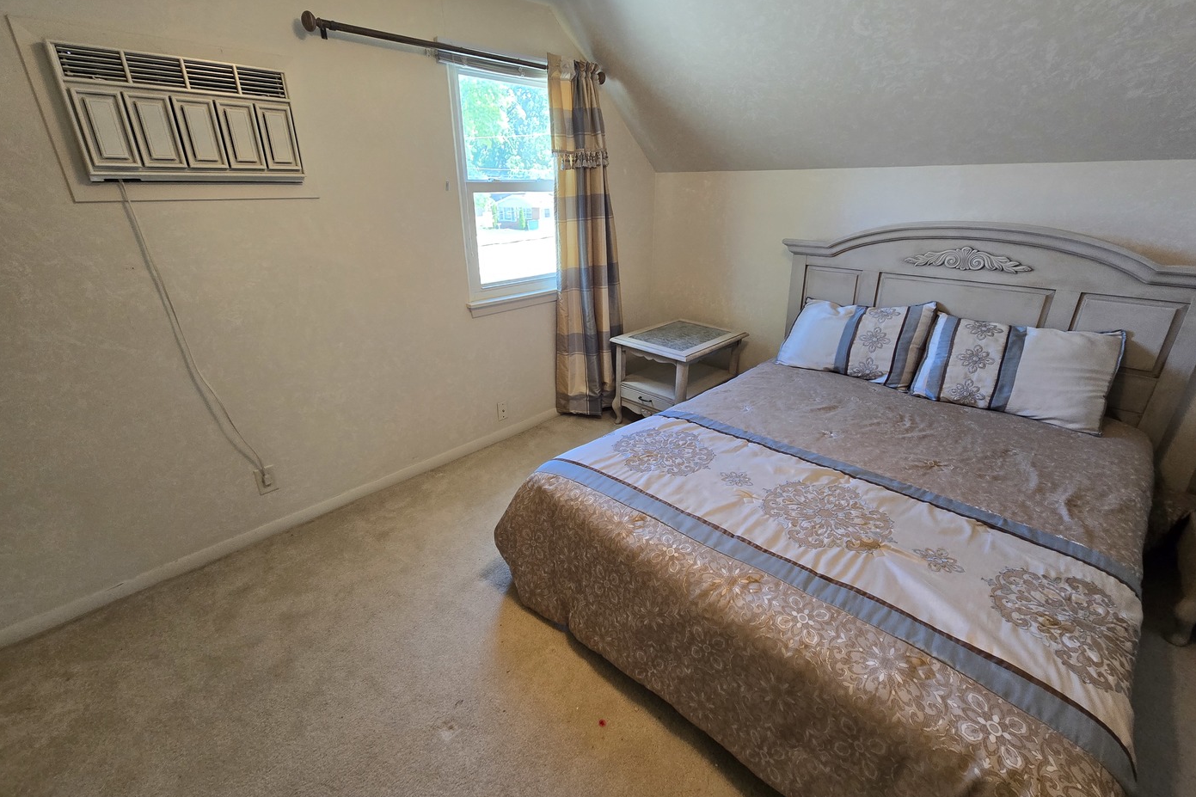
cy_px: 379
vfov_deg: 81.1
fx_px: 465
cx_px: 603
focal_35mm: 14
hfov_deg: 104.3
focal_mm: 2.2
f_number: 2.2
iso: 160
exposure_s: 1/60
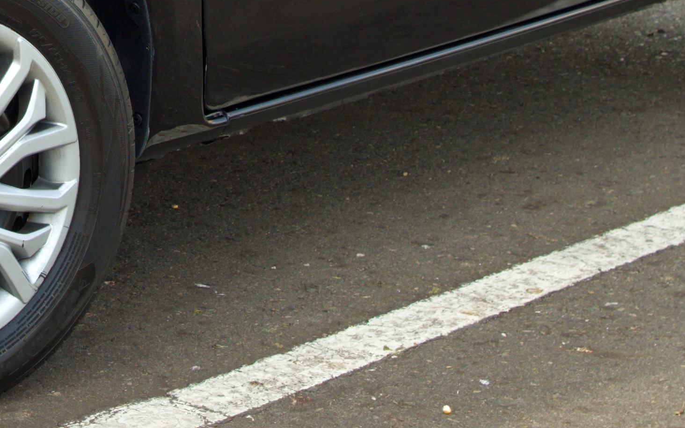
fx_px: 2690
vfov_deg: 8.9
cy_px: -156
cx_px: -109
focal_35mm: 144
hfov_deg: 14.1
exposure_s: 1/160
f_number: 4.5
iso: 100
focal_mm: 23
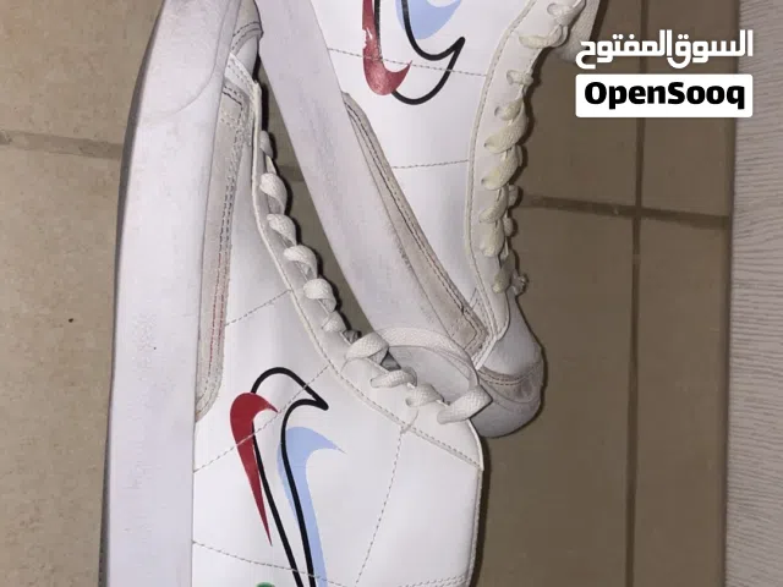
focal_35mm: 26
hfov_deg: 67.3
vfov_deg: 53.1
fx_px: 588
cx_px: 392
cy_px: 294
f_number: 1.6
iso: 50
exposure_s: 1/4
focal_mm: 4.2
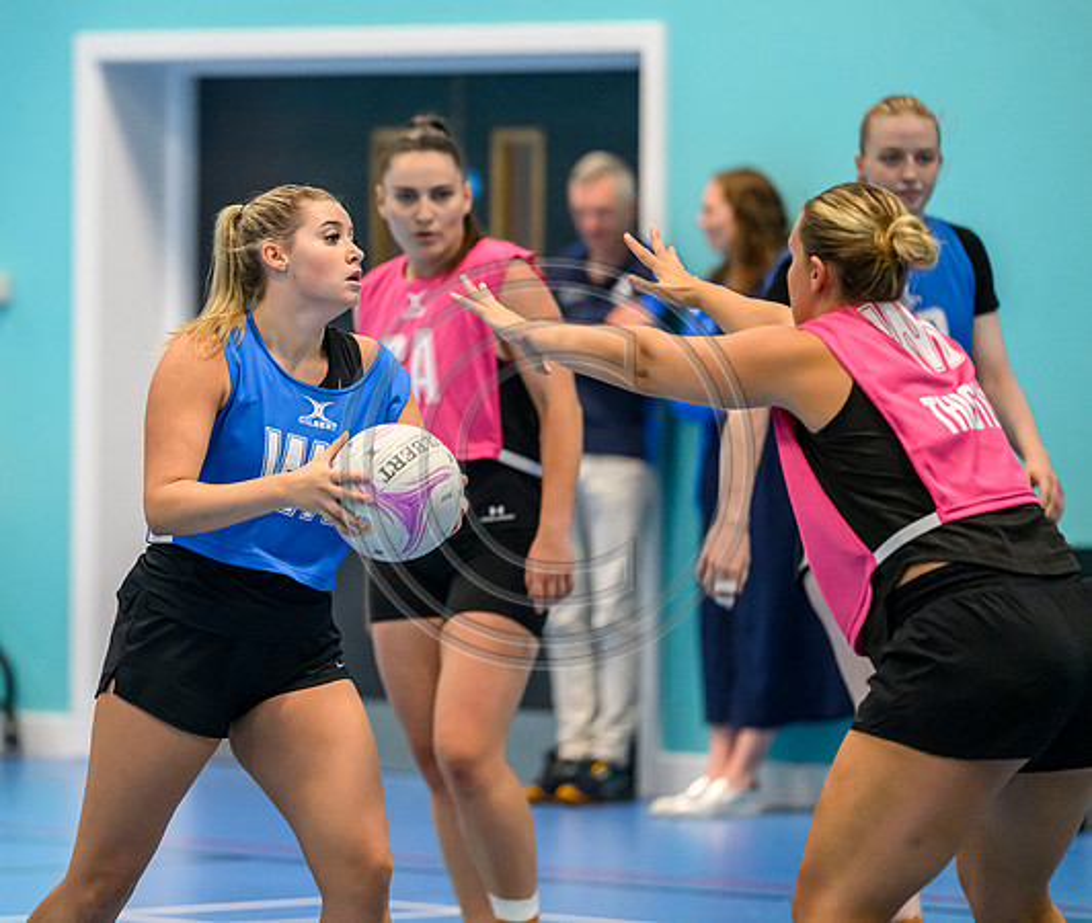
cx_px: 273
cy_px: 378
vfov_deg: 5.8
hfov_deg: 6.9
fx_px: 9097
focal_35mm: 275
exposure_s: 1/1000
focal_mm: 200
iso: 8000
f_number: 2.8
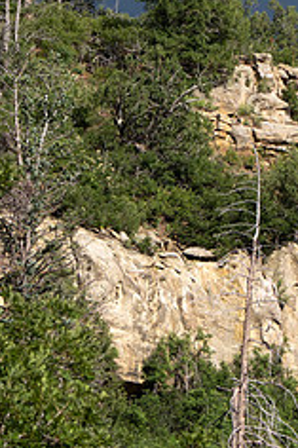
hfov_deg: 5.3
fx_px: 3183
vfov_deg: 8.0
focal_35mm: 256
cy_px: 100
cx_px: 300
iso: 200
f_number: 5.6
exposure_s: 1/1250
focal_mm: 50
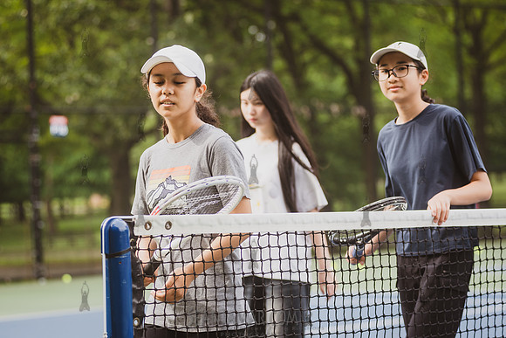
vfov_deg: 11.9
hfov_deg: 17.8
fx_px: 1619
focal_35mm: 115
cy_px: 164
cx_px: 255
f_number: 3.5
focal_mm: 105
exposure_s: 1/640
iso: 200
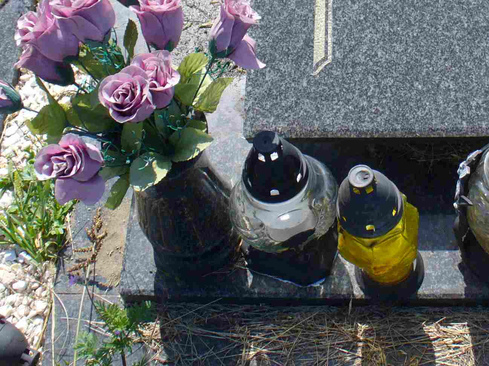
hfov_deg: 26.2
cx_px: 386
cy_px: 47
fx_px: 1031
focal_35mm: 73
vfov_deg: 19.8
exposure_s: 1/200
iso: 80
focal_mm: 6.1
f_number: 5.6
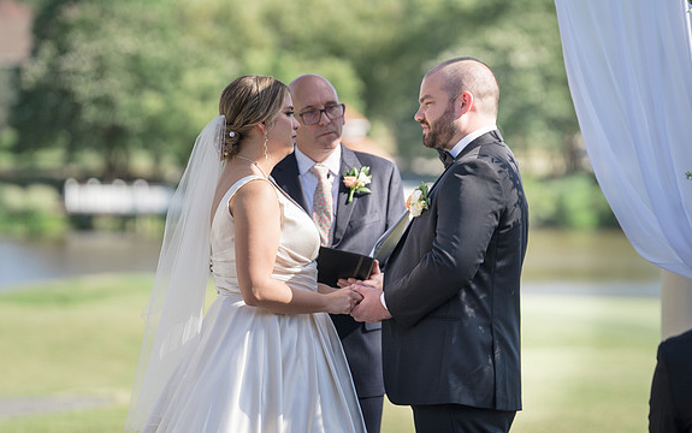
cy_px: 201
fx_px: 4094
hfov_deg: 9.7
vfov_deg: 6.1
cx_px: 356
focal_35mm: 217
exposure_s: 1/640
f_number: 4
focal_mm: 200
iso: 100
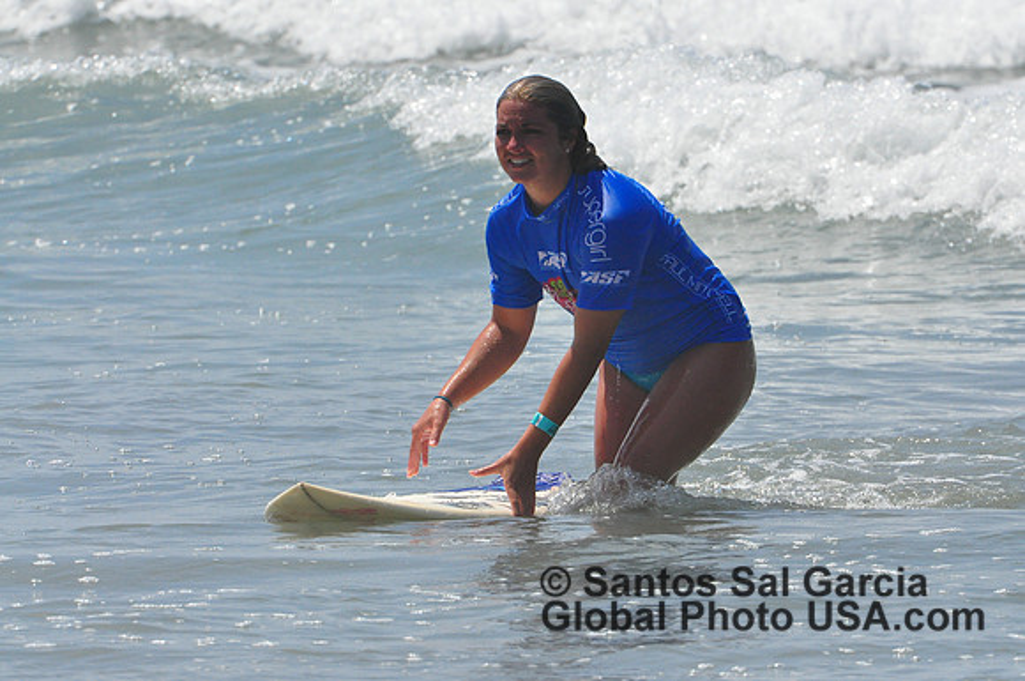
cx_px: 512
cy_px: 340
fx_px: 23457
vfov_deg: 1.7
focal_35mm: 825
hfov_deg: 2.5
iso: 1250
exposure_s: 1/2000
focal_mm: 550
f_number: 13
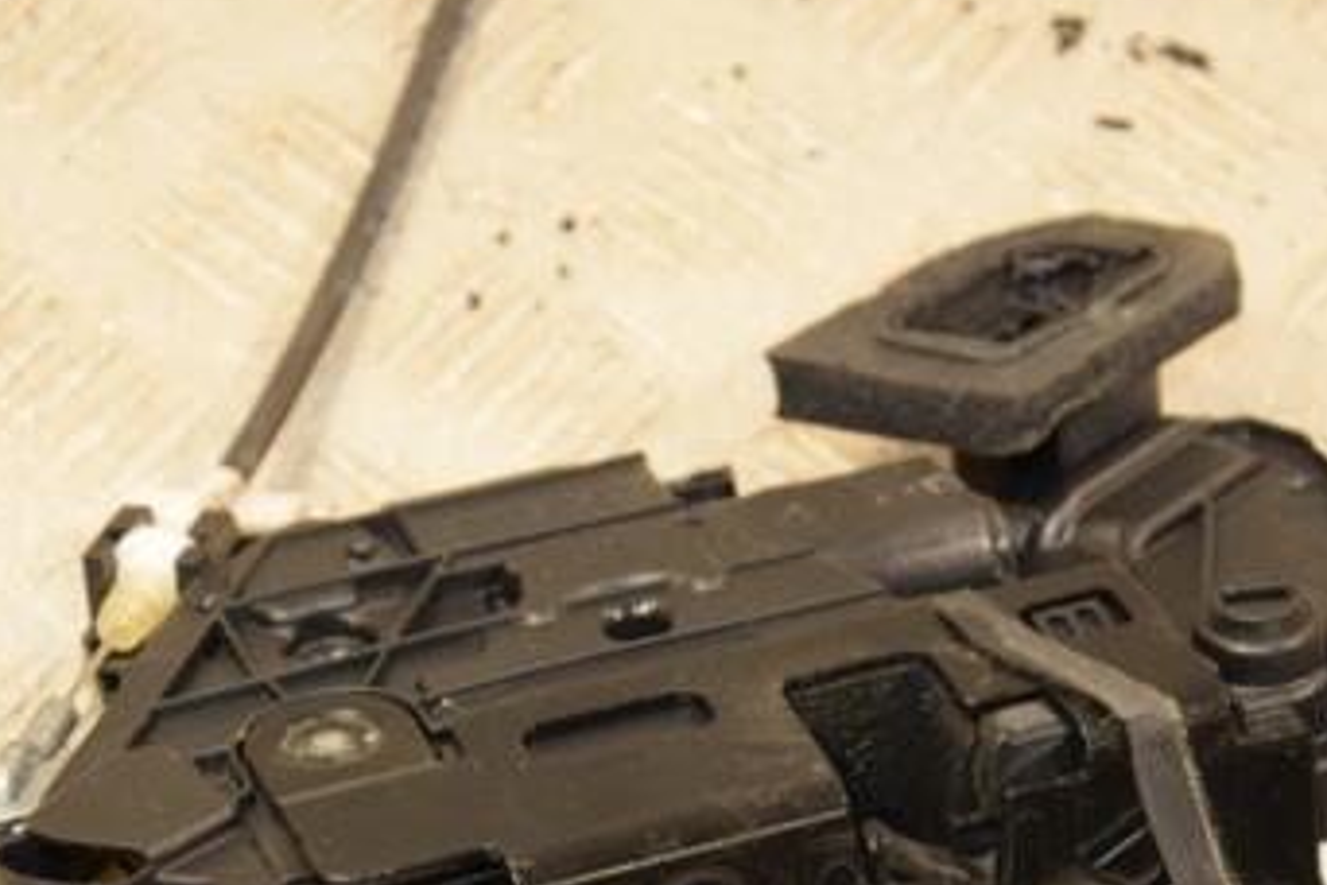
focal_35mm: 163
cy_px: 714
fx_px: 6008
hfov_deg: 12.6
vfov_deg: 8.4
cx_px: 706
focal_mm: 62
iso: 800
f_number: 5.3
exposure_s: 1/125
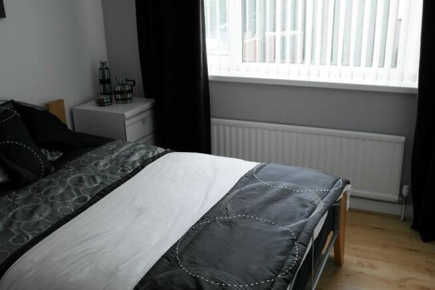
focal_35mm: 36
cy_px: 145
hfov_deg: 53.1
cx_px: 218
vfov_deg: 36.9
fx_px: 435
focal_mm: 24
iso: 200
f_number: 4
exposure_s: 1/100
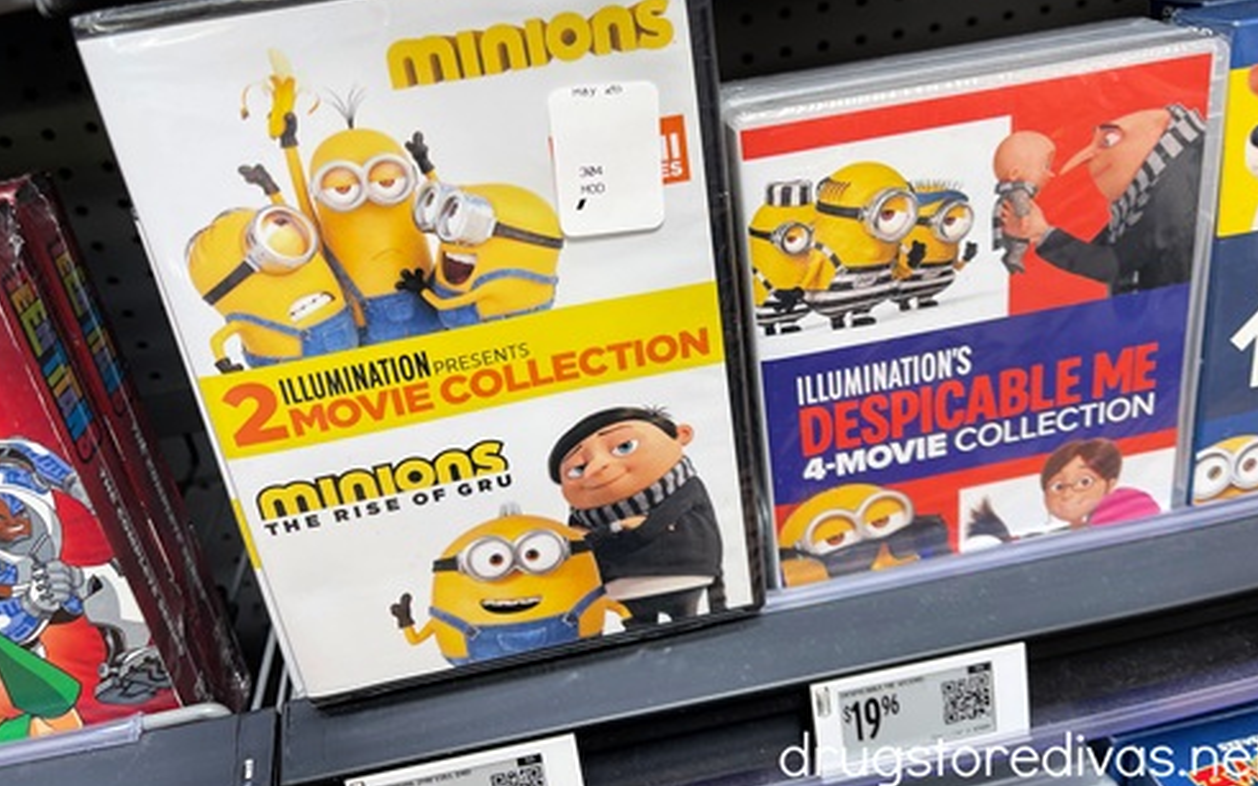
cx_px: 635
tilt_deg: -34.4
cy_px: 319
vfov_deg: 45.8
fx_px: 926
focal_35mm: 27
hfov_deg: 68.4
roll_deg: +7.4
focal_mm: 5.1
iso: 80
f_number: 1.6
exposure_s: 1/121
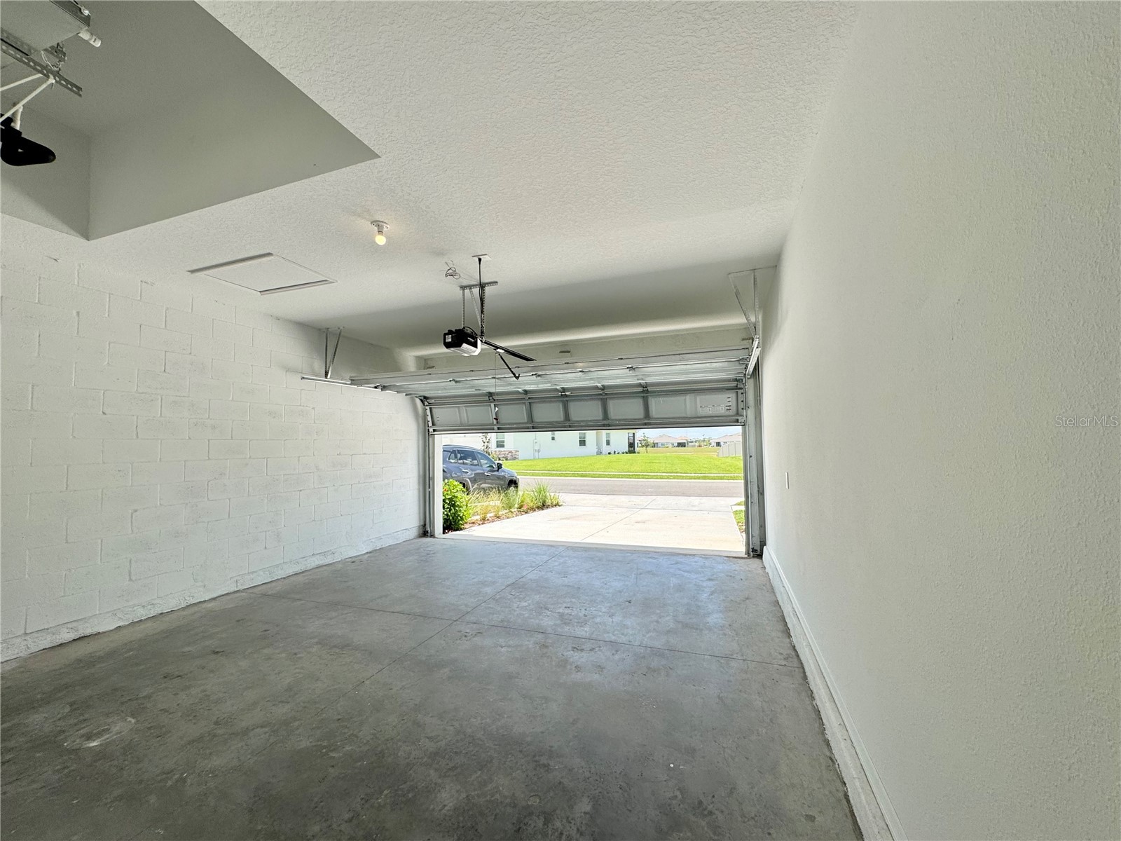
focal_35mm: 14
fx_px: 453
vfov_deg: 85.7
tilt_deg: +2.4
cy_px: 420
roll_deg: +1.2
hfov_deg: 102.1
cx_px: 560
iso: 50
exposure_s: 1/910
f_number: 2.2
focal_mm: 2.22
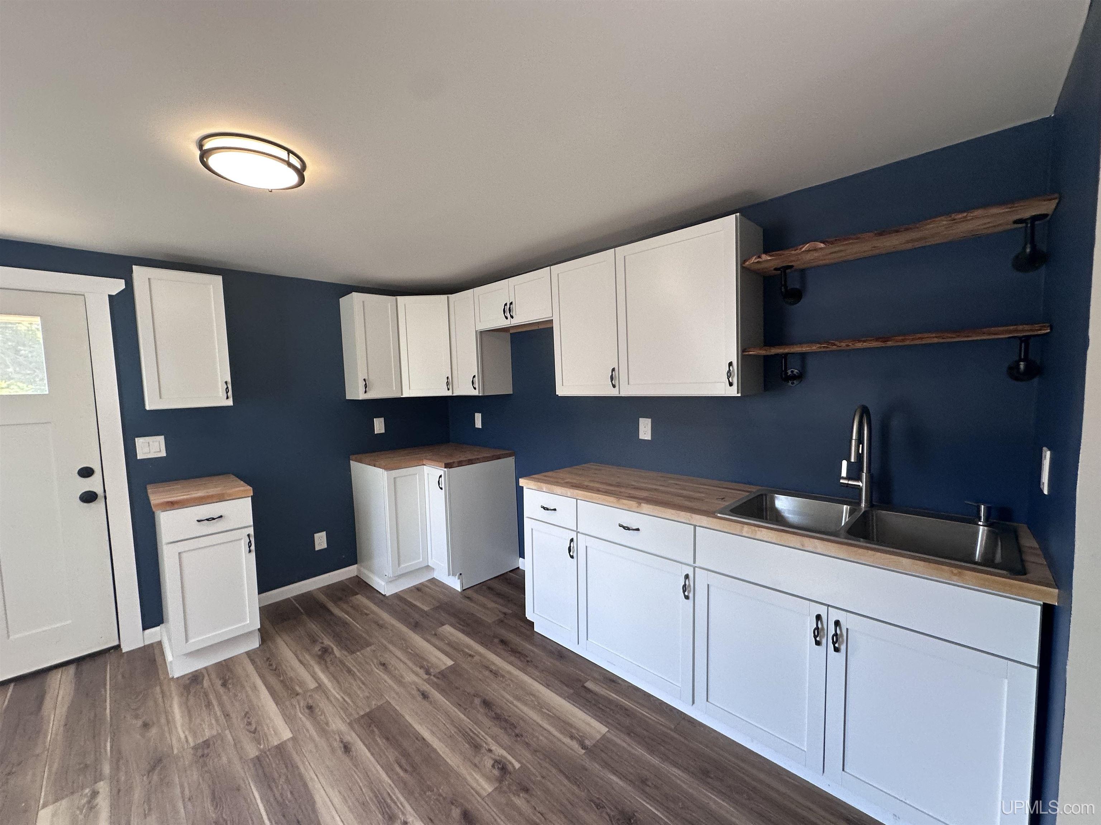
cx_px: 550
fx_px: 445
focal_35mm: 14
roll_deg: +0.5
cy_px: 412
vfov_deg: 85.7
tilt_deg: -6.4
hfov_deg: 102.1
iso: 160
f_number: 2.2
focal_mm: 2.22
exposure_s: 1/120
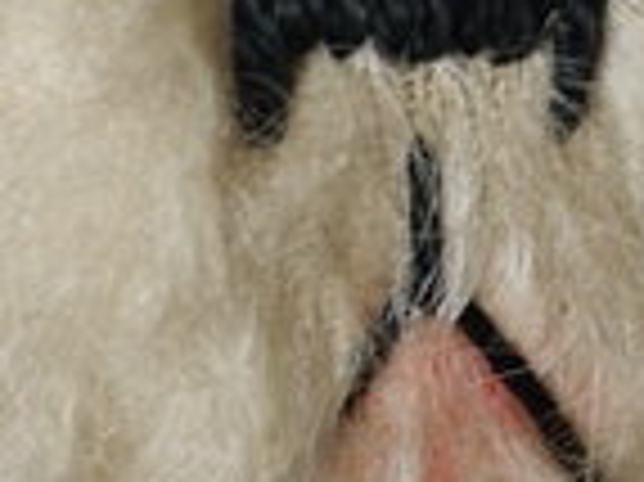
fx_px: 4443
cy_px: 320
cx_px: 516
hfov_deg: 8.3
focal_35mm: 239
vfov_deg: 6.2
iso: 100
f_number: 1.7
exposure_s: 1/125
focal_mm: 20
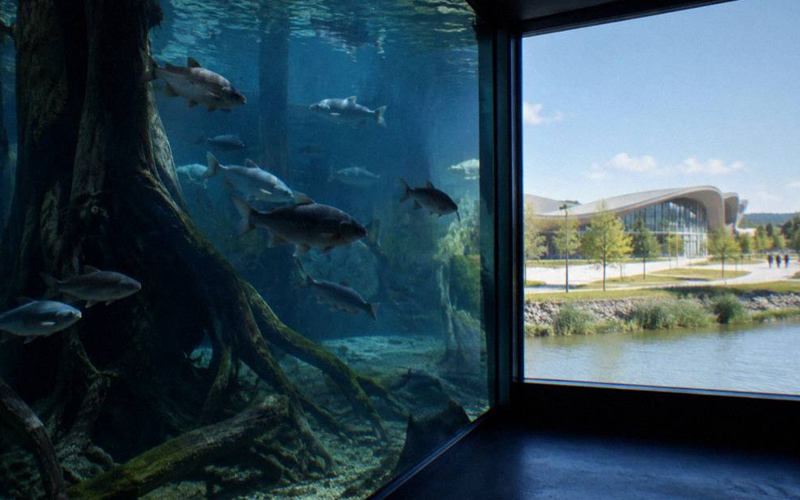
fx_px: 894
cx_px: 398
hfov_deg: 48.2
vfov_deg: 31.2
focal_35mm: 41
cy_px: 245
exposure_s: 1/80
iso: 320
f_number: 11
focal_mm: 40
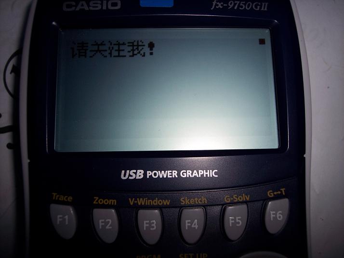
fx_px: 388
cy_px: 129
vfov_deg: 36.8
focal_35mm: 39
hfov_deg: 47.8
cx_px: 172
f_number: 2.8
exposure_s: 1/60
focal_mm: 8
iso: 100
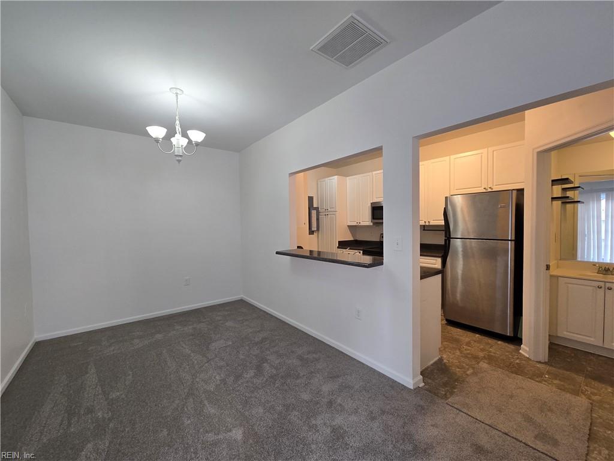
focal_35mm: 13
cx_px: 307
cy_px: 230
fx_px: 231
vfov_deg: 89.9
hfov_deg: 106.2
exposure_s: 1/60
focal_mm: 2.2
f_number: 2.2
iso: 125
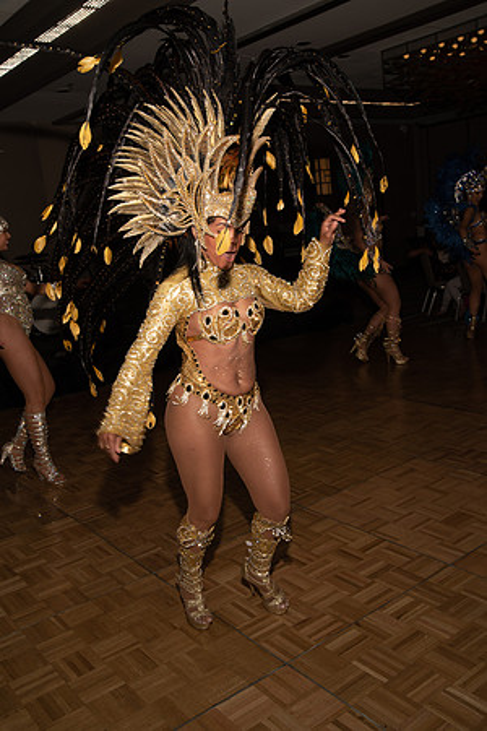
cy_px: 366
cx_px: 244
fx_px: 649
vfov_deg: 58.7
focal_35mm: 32
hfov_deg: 41.1
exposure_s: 1/125
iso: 400
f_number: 13
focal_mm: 32
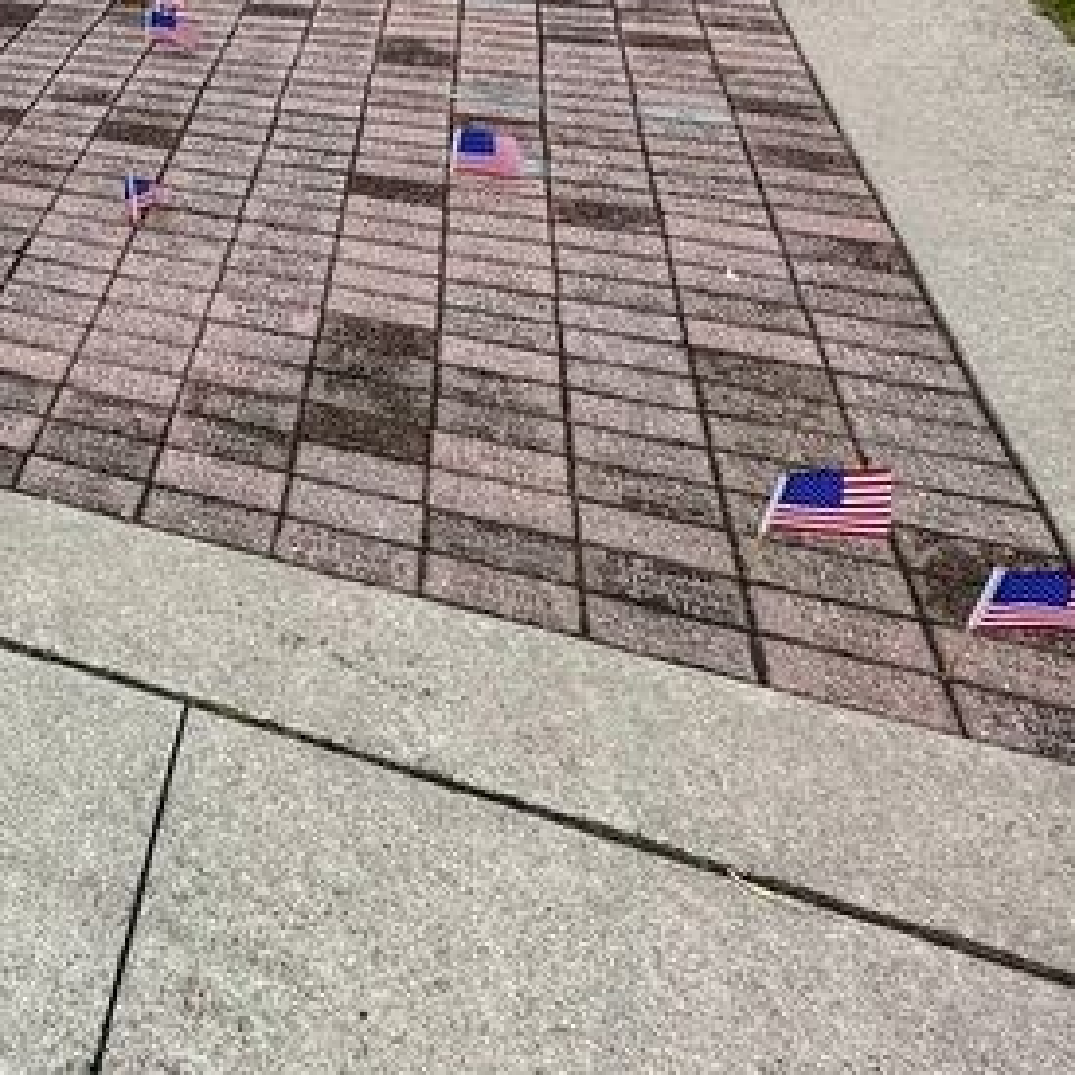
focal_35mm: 36
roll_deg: +4.1
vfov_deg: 43.1
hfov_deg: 36.5
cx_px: -188
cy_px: 160
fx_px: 1265
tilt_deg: -25.5
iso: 40
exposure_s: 1/584
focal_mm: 2.22
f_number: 2.2
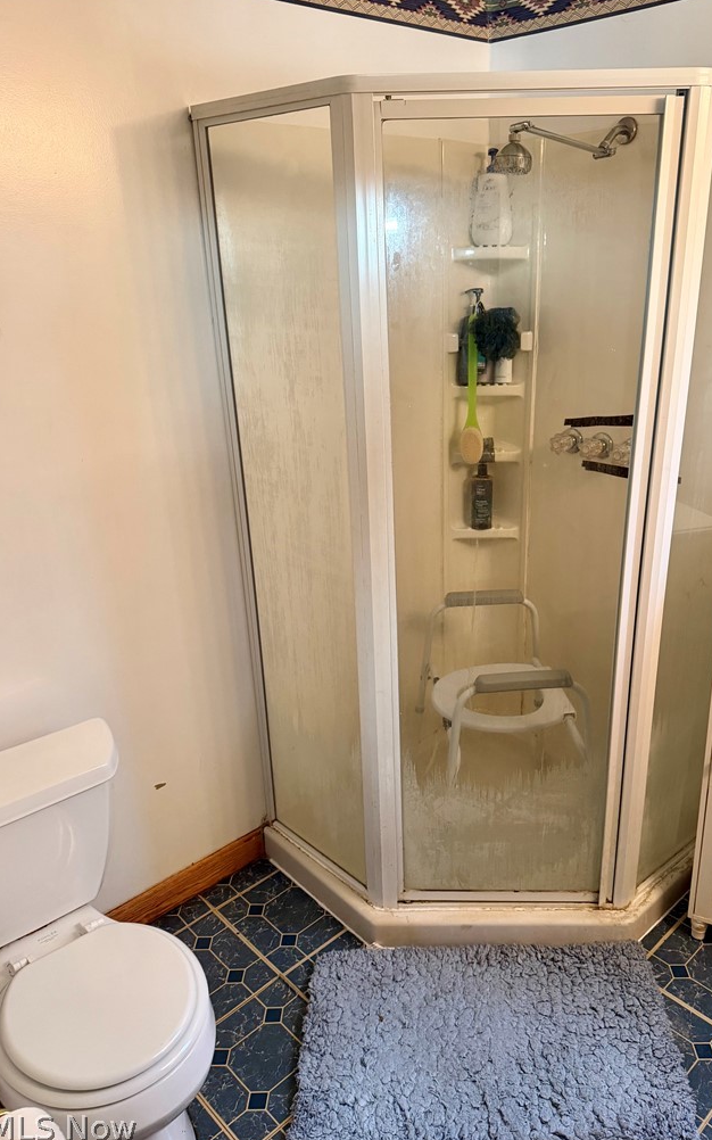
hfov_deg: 47.4
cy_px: 571
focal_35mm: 26
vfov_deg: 70.4
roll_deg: +0.3
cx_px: 415
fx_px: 807
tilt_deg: -21.4
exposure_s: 1/60
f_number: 1.78
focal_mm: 6.76
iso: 400
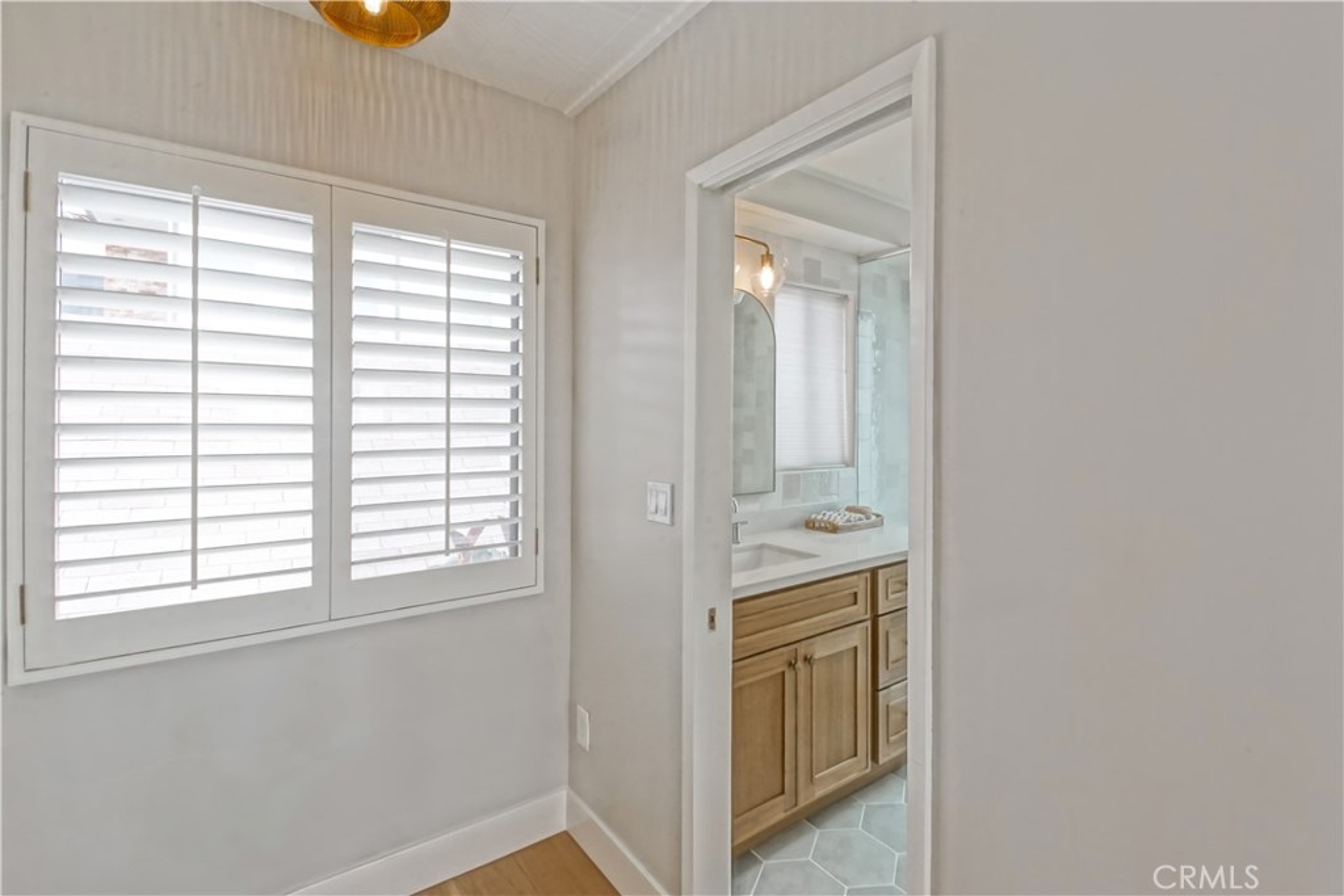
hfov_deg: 100.4
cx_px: 672
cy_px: 448
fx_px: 560
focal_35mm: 15
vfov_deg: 77.3
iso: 400
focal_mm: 10
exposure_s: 1/4
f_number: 8
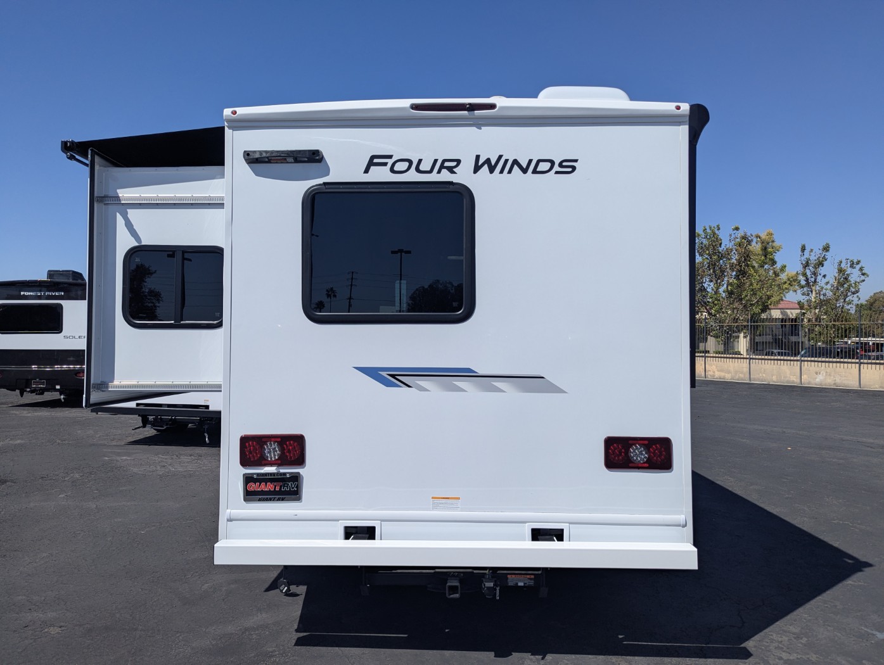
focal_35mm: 24
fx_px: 614
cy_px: 332
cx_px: 442
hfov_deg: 71.5
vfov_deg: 56.9
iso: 50
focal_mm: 6.81
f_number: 1.85
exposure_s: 1/4348
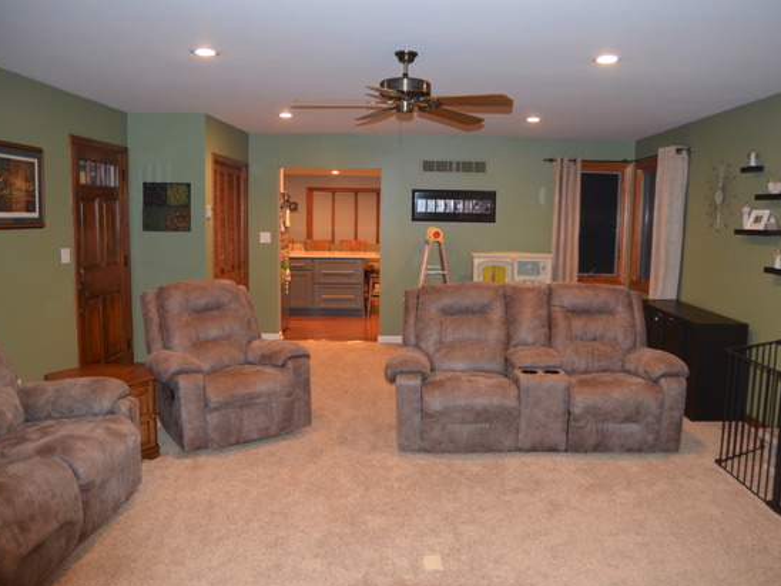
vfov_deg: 48.9
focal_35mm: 29
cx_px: 416
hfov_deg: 62.4
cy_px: 301
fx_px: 644
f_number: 2.8
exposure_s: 1/60
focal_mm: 17
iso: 1100
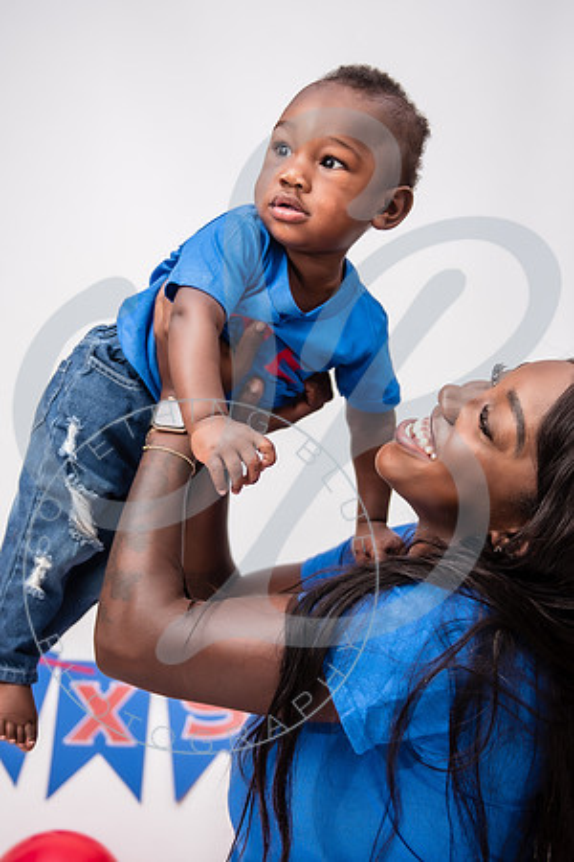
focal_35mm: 57
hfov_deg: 23.8
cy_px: 431
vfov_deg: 35.1
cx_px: 237
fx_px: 1362
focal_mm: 38
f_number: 2.8
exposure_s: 1/160
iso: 100
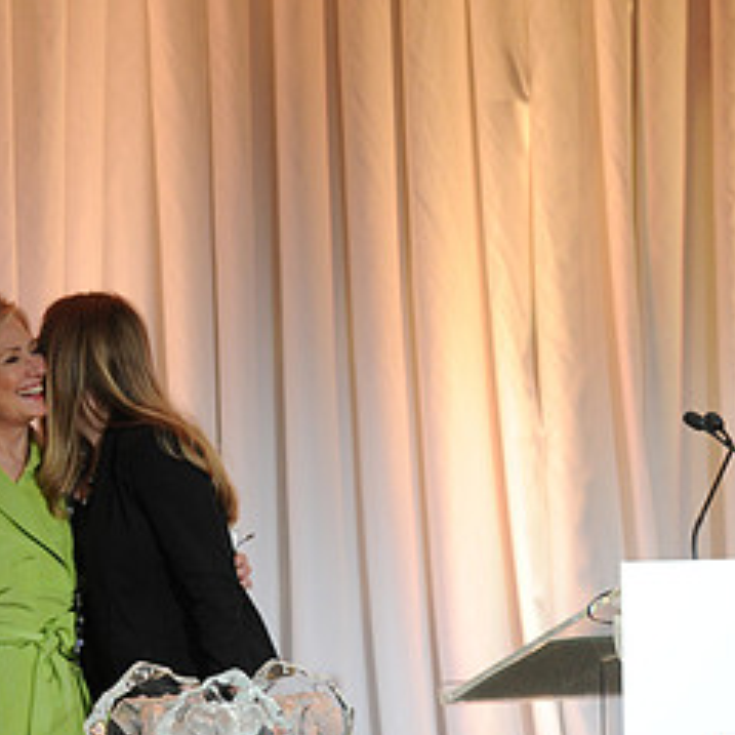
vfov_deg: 10.0
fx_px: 4204
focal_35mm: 175
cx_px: -55
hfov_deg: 9.9
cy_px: 538
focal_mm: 85
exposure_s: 1/60
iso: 2000
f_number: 5
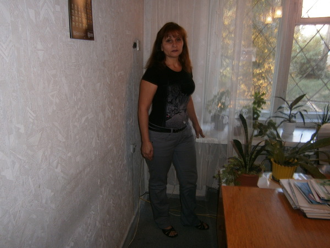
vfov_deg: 53.1
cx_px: 165
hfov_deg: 67.3
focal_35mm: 26
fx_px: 248
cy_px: 124
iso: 125
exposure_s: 1/30
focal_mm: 4.7
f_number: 2.8
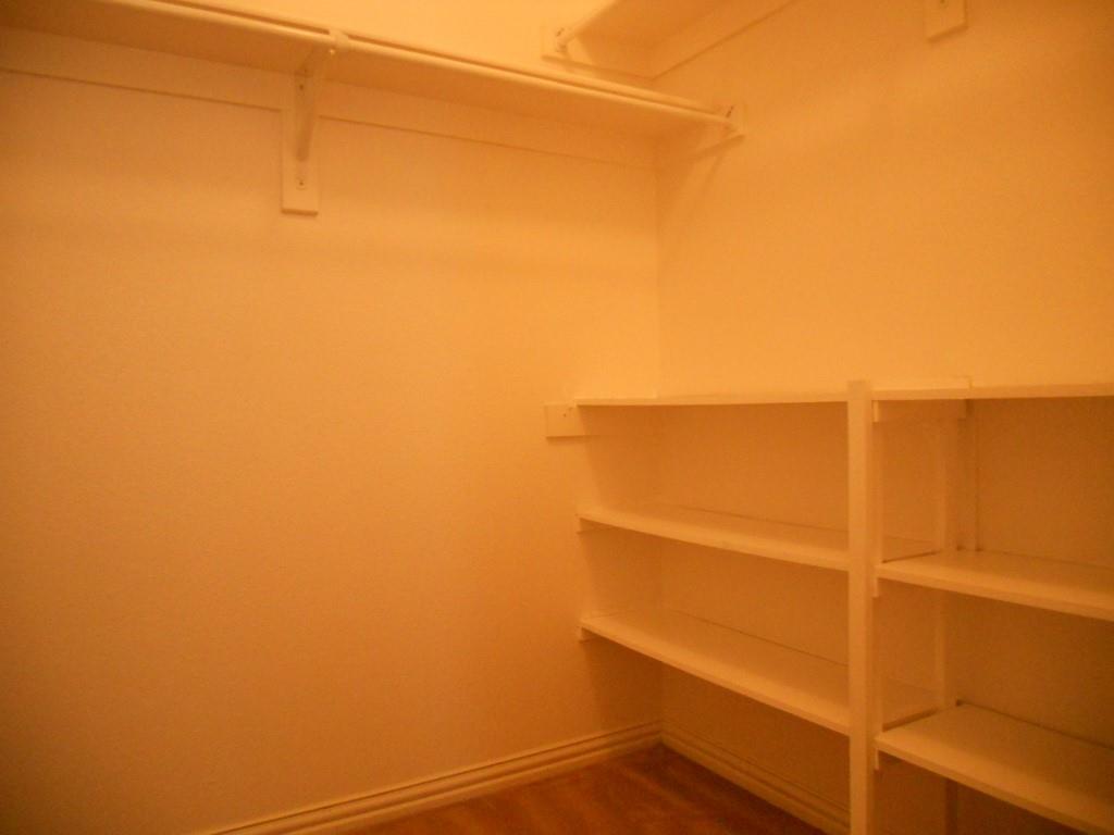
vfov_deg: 51.4
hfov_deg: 65.3
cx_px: 557
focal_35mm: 27
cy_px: 418
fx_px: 869
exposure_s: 1/25
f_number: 3.2
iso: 500
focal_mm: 4.9
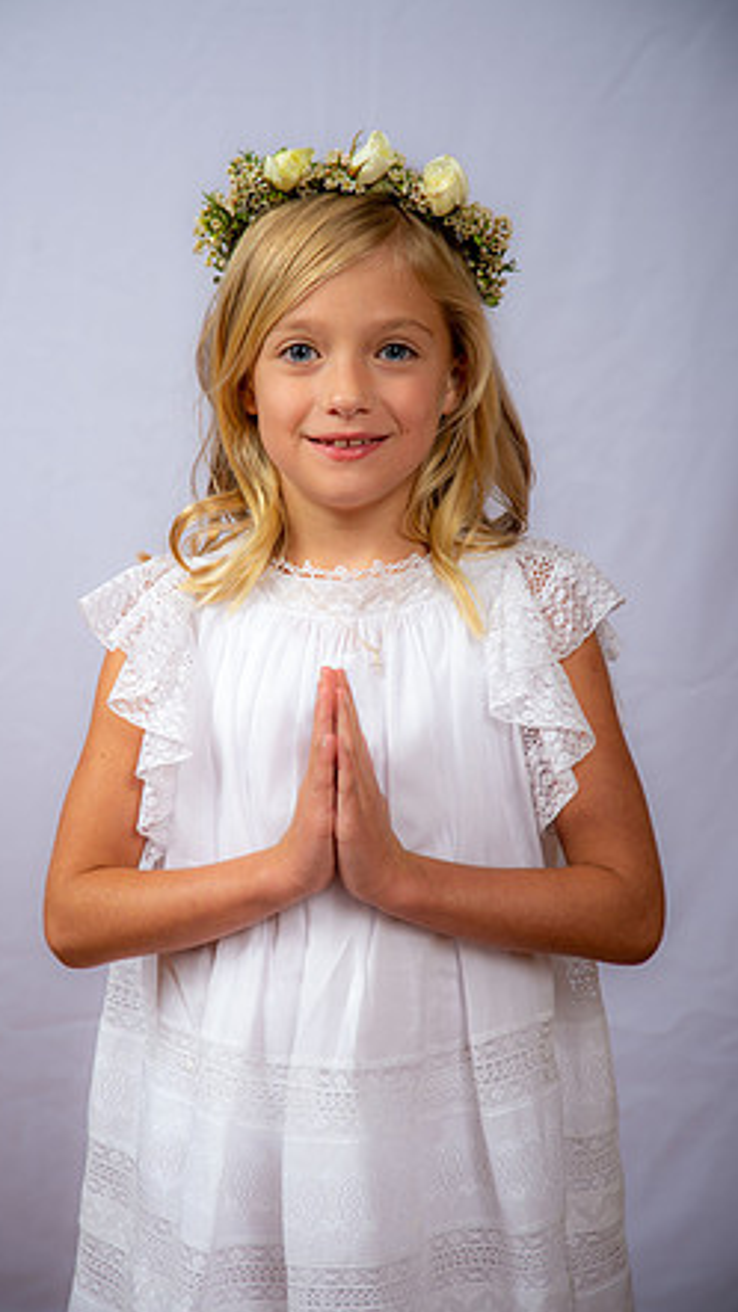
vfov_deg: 25.0
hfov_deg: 14.2
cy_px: 655
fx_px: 2959
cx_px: 328
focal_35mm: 85
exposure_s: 1/160
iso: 250
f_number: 6.3
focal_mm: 80
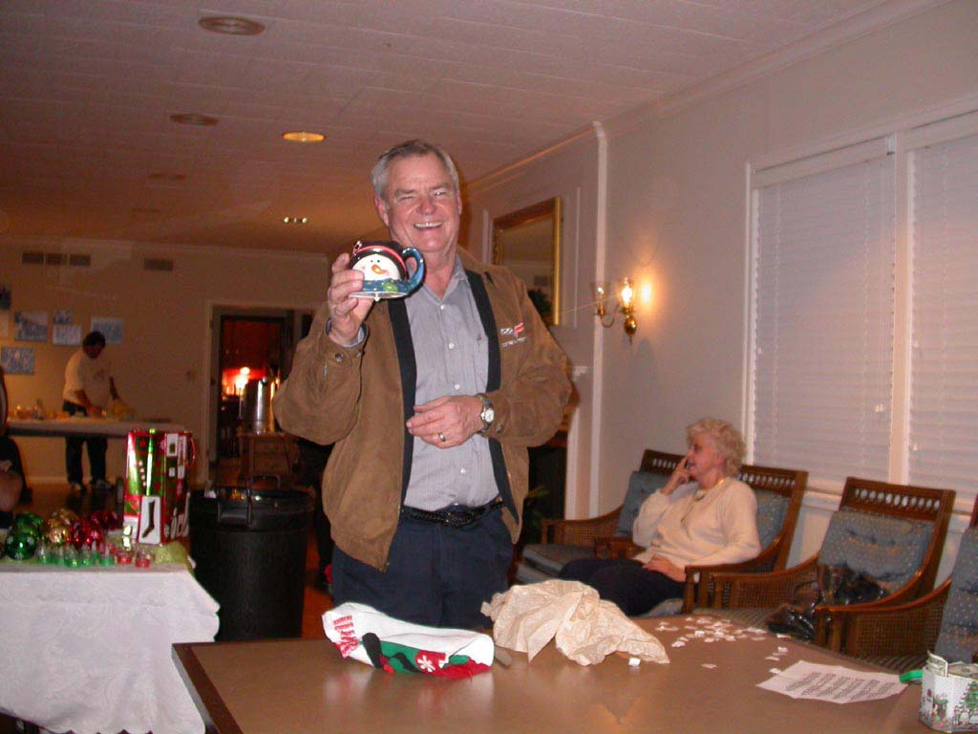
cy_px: 367
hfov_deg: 49.0
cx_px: 489
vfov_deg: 37.7
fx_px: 1074
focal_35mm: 38
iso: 200
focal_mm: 7.85
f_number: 2.6
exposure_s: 1/60
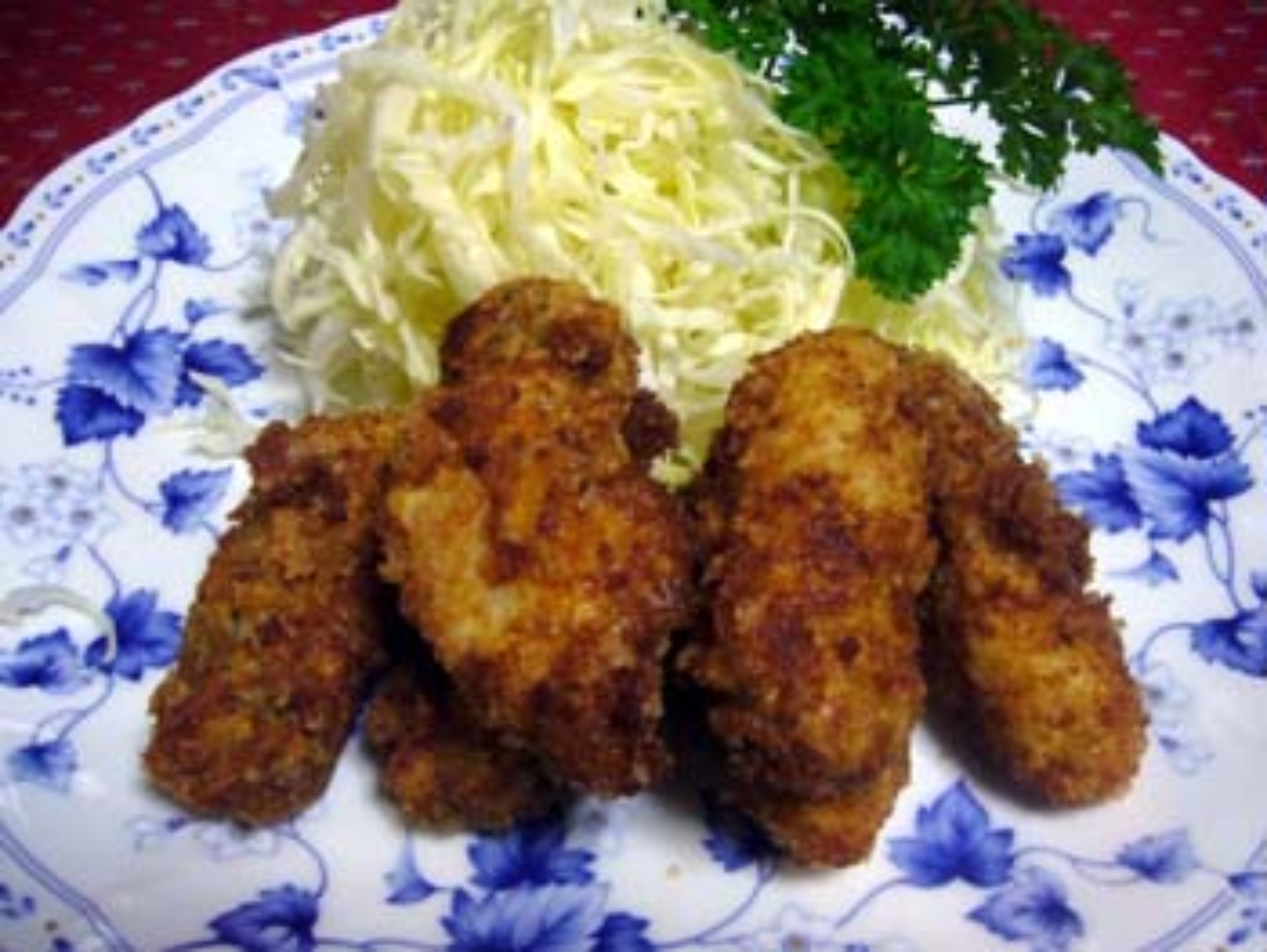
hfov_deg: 52.6
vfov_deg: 40.7
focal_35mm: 35
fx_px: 1282
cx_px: 634
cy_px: 476
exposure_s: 1/25
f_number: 2.8
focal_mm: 5.8
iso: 200
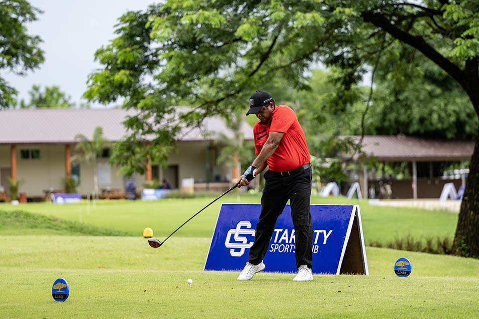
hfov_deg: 17.1
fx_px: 1597
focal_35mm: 120
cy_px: 160
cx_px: 240
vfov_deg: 11.4
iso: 720
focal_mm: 120
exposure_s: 1/3200
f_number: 2.8
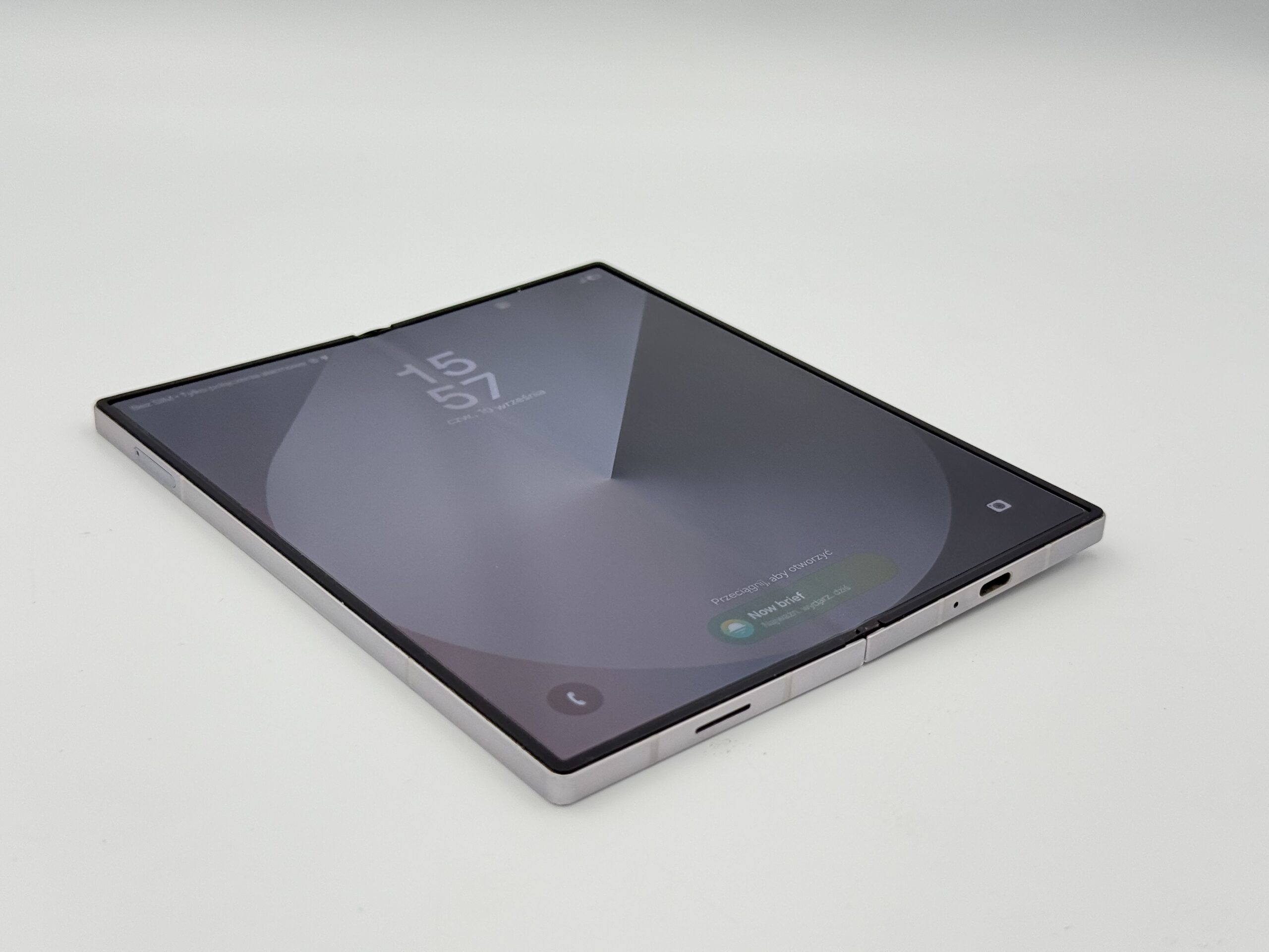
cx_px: 634
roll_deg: -3.9
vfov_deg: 30.3
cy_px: 476
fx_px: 1760
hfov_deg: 39.7
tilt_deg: -27.1
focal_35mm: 48
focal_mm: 6.76
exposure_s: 1/377
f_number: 1.78
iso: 80
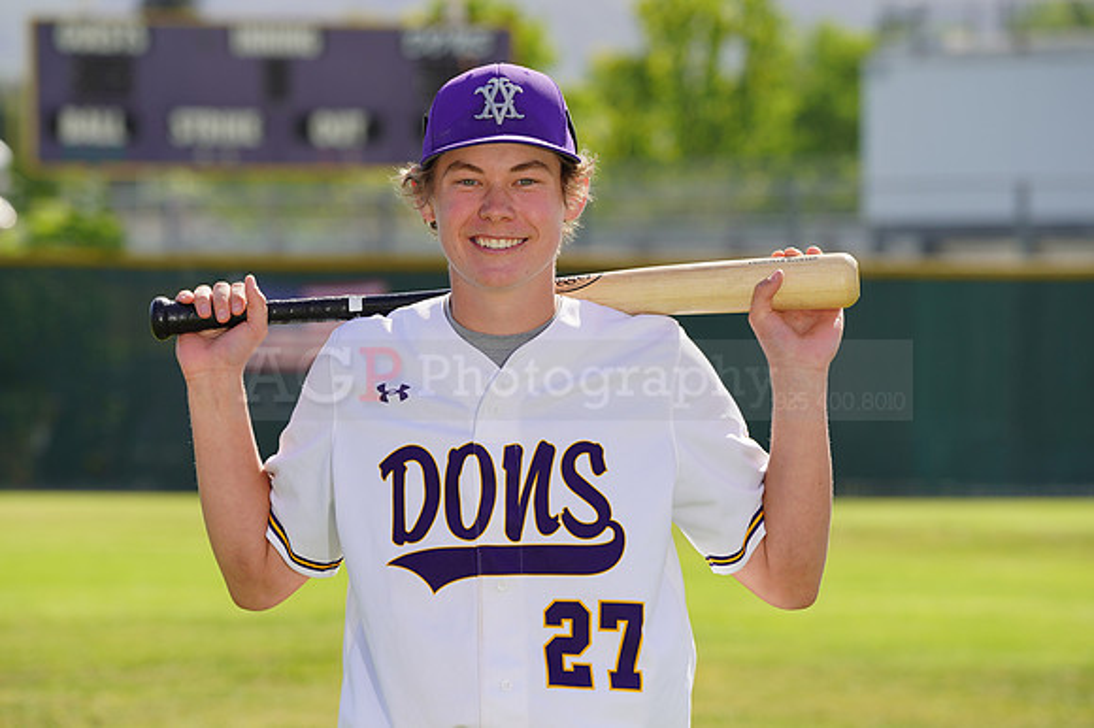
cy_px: 364
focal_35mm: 218
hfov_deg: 9.4
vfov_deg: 6.3
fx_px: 6621
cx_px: 547
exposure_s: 1/250
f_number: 8
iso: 100
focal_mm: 218
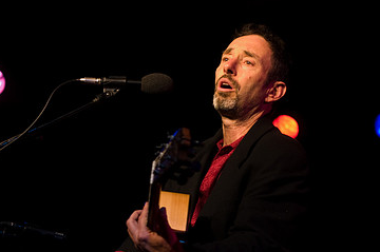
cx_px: 106
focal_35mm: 121
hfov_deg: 16.9
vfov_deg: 11.3
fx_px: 1275
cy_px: 162
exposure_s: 1/60
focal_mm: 50
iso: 1000
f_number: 2.8
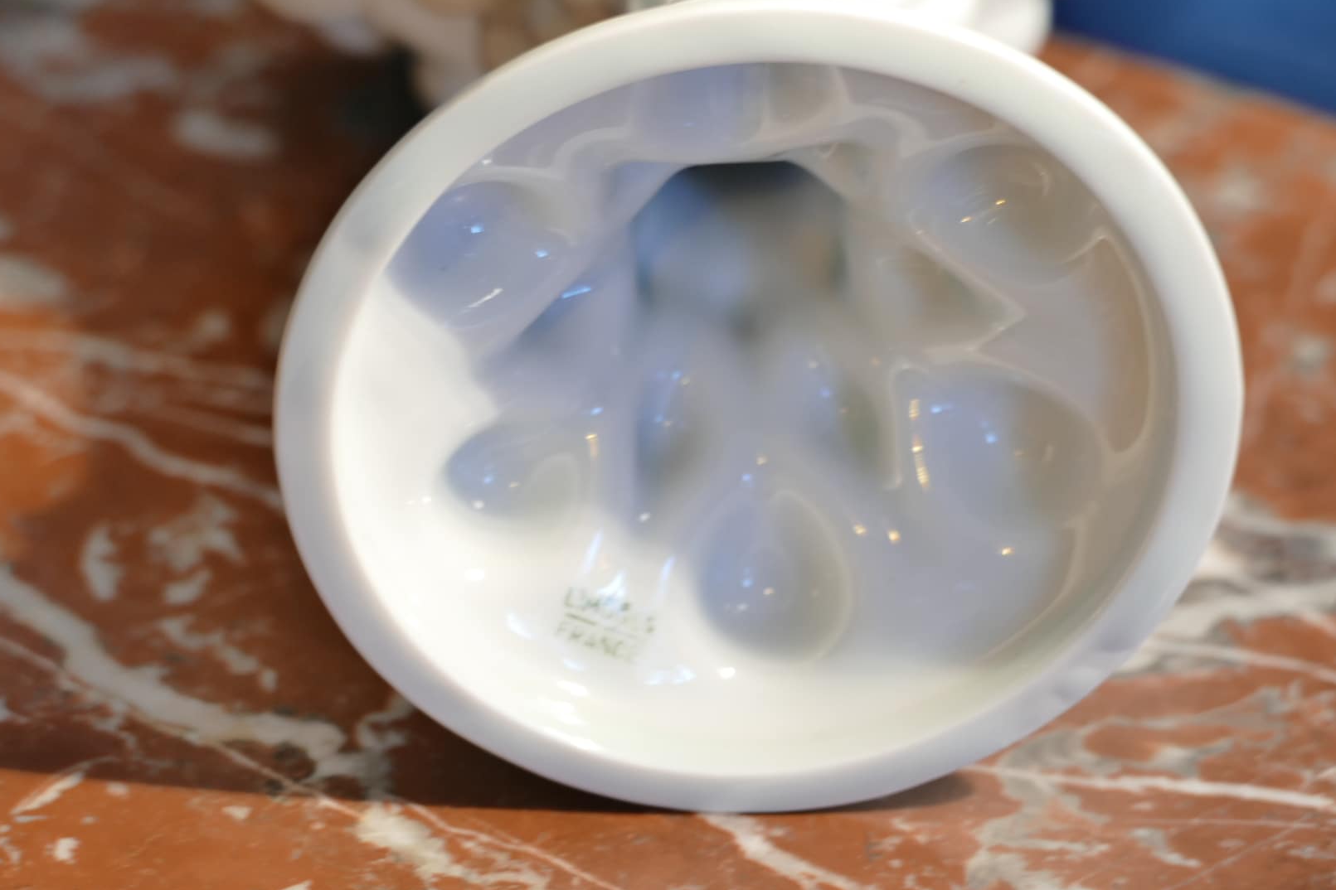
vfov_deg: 7.3
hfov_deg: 11.0
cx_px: 665
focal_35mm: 187
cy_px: 444
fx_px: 6939
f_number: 4
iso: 500
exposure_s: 1/1.3
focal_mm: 67.72
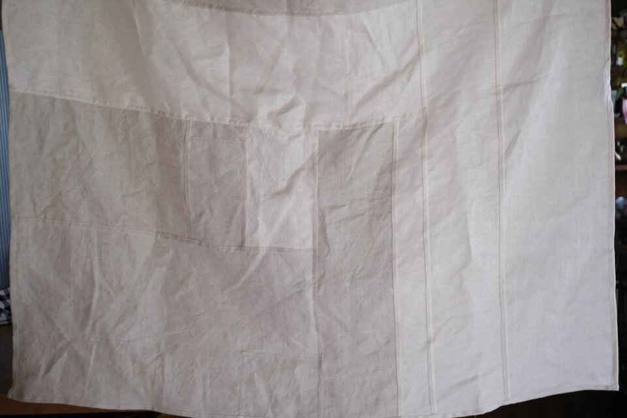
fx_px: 784
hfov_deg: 43.6
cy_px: 209
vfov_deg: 29.9
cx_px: 314
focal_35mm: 45
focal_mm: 30
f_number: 2.8
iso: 5000
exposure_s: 1/100
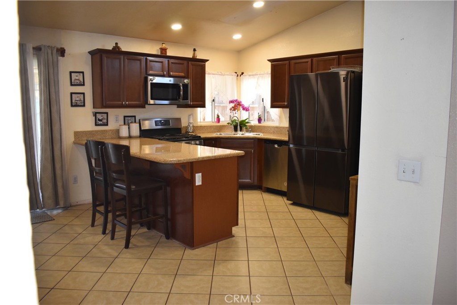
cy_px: 152
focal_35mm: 27
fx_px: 343
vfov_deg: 47.9
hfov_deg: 67.4
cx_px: 228
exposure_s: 1/125
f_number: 3.5
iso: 800
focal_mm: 18
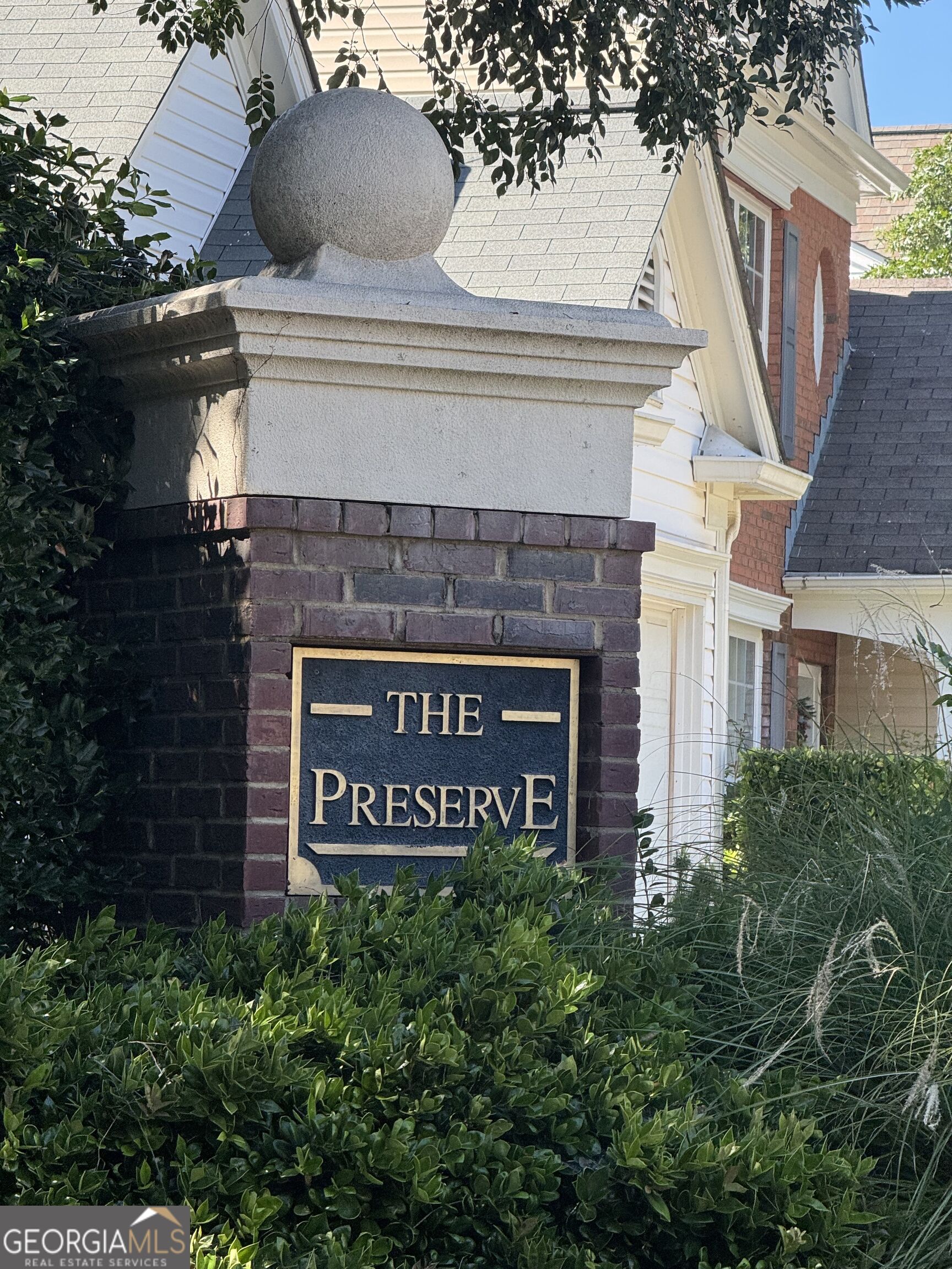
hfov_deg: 12.3
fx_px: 4400
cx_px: 476
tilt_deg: +2.6
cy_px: 634
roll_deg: -1.1
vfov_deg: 16.4
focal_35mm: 120
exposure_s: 1/310
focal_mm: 15.66
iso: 50
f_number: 2.8
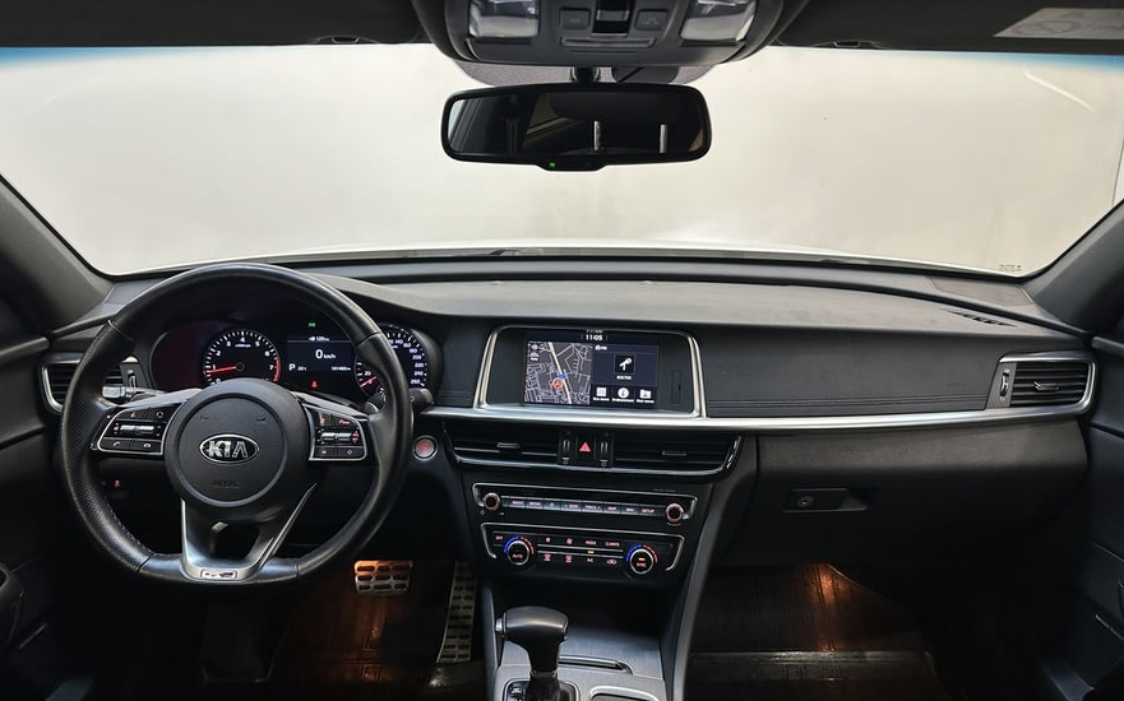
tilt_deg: -17.3
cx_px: 568
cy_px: 372
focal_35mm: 26
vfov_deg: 47.5
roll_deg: -0.2
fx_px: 796
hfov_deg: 70.4
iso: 160
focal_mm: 6.86
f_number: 1.78
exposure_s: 1/50
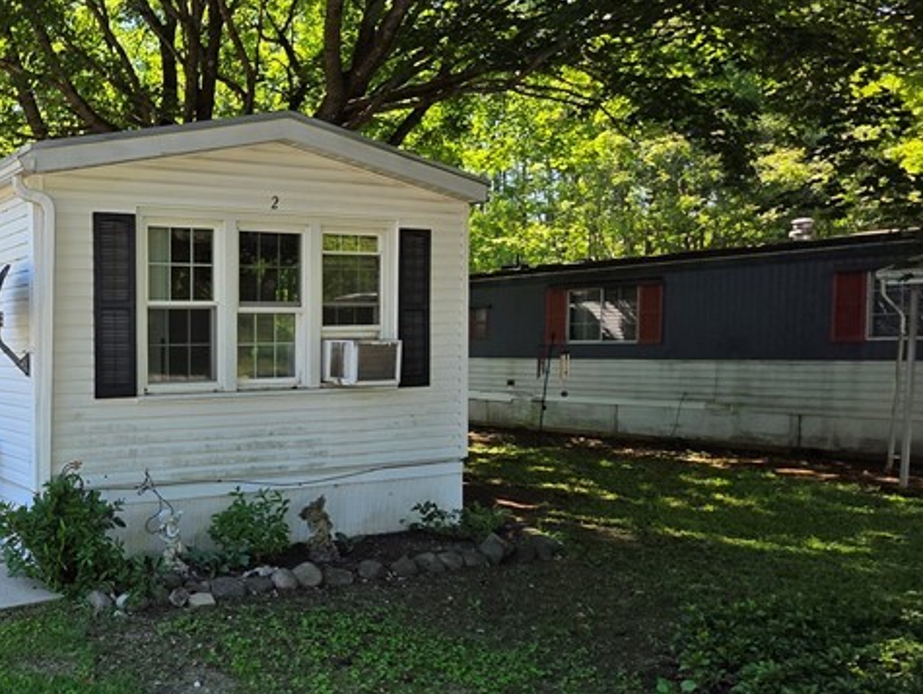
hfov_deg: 50.0
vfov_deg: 49.7
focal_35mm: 28
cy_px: 389
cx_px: -21
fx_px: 747
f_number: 1.9
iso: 40
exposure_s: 1/539
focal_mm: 2.2
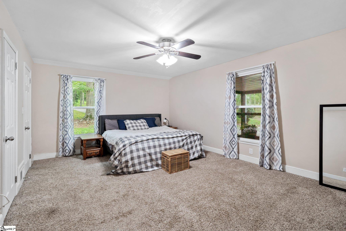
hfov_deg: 100.4
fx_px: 144
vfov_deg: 77.3
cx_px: 173
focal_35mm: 15
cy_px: 116
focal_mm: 15
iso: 320
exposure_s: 1.6
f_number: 8
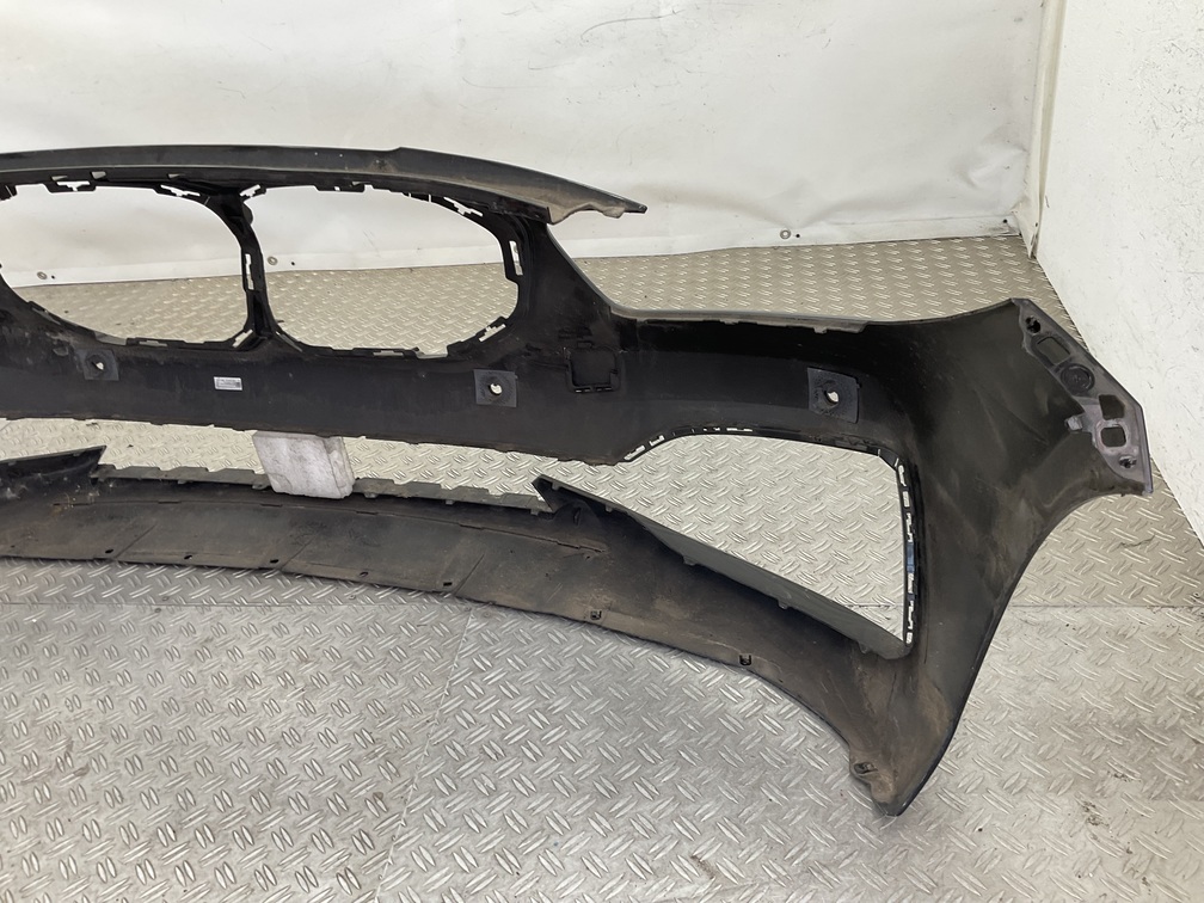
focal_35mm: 29
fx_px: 1009
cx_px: 602
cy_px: 452
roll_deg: +5.6
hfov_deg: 61.7
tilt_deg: -33.2
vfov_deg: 48.2
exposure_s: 1/100
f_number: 1.8
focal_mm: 3
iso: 25
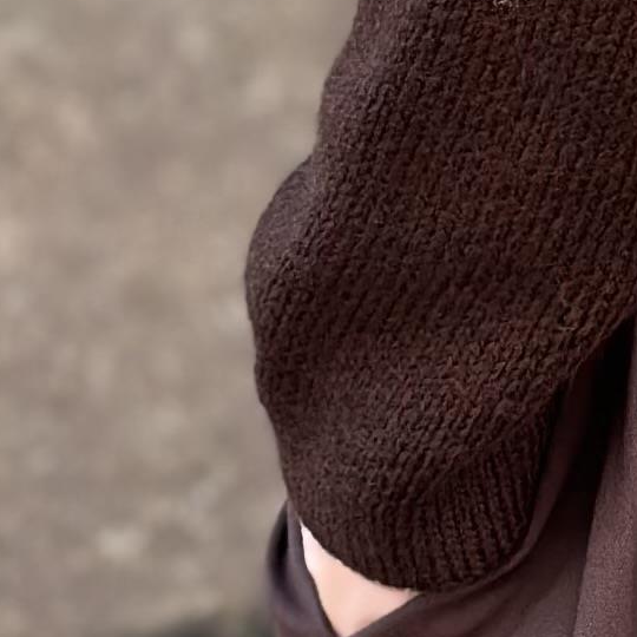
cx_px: 1077
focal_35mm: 317
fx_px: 6600
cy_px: -452
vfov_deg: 5.5
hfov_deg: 5.5
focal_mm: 6.86
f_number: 1.78
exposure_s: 1/414
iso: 80
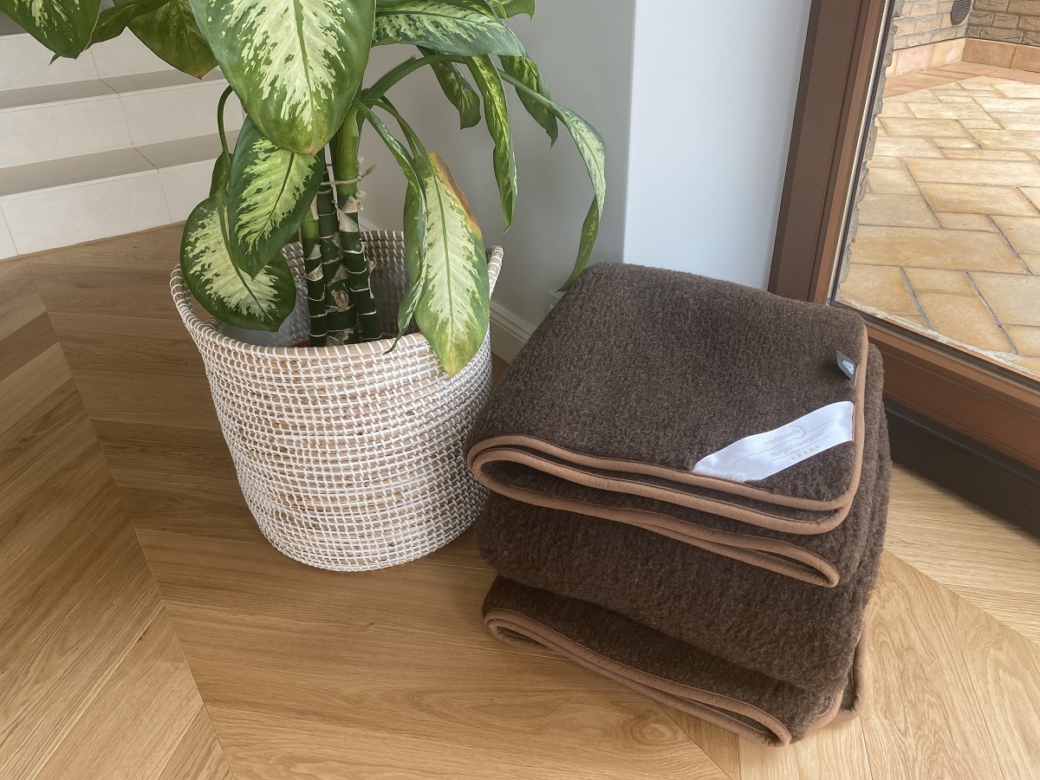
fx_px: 781
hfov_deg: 67.3
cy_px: 390
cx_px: 520
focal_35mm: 26
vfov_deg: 53.1
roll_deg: +2.0
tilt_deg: -30.2
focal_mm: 4.25
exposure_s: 1/157
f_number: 1.8
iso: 32
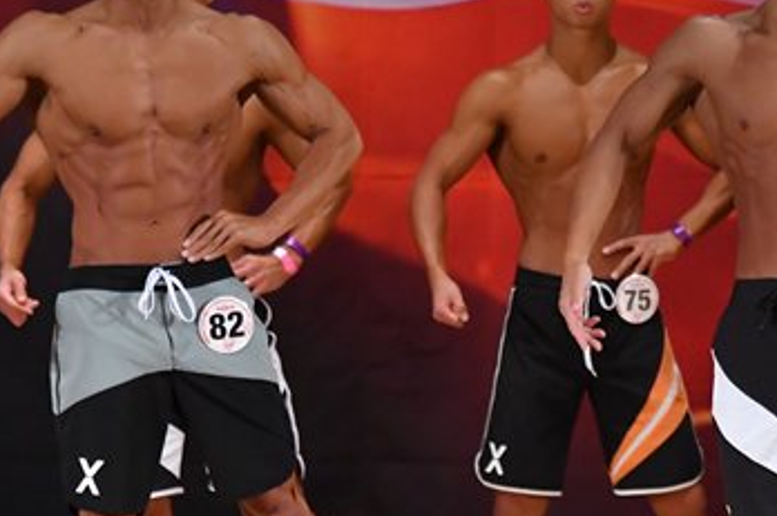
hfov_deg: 3.9
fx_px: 11531
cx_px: 468
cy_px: 346
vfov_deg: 2.6
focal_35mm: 535
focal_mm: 160
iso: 3200
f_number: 5.6
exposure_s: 1/400
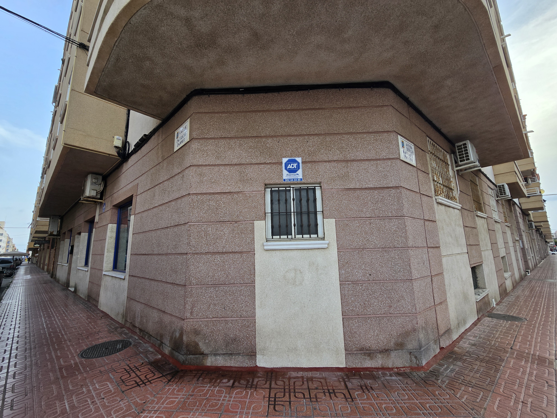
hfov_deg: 106.2
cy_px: 209
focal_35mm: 13
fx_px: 209
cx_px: 278
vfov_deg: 89.9
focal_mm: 2.2
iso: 50
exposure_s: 1/316
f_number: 2.2
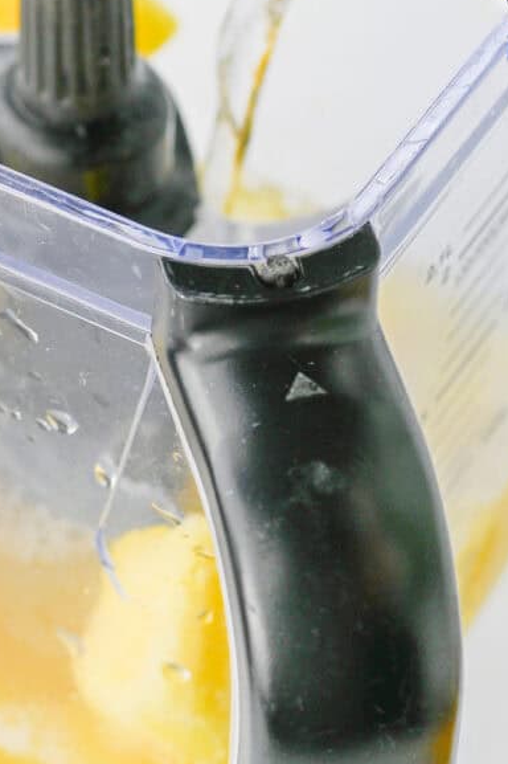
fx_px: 3306
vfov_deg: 13.2
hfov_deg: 8.8
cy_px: 409
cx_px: 405
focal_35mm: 156
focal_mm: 50
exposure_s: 1/80
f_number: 6.3
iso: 180
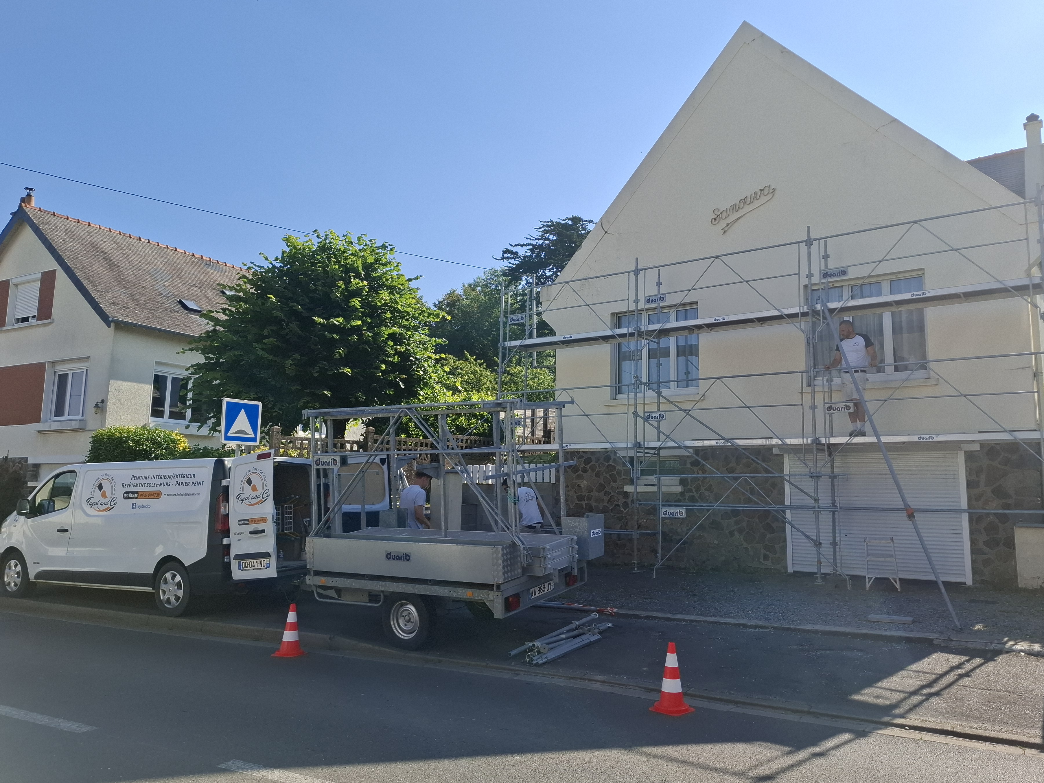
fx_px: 784
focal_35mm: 26
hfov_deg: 67.2
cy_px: 384
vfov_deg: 53.1
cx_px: 567
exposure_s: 1/3215
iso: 50
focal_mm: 5.54
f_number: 1.8
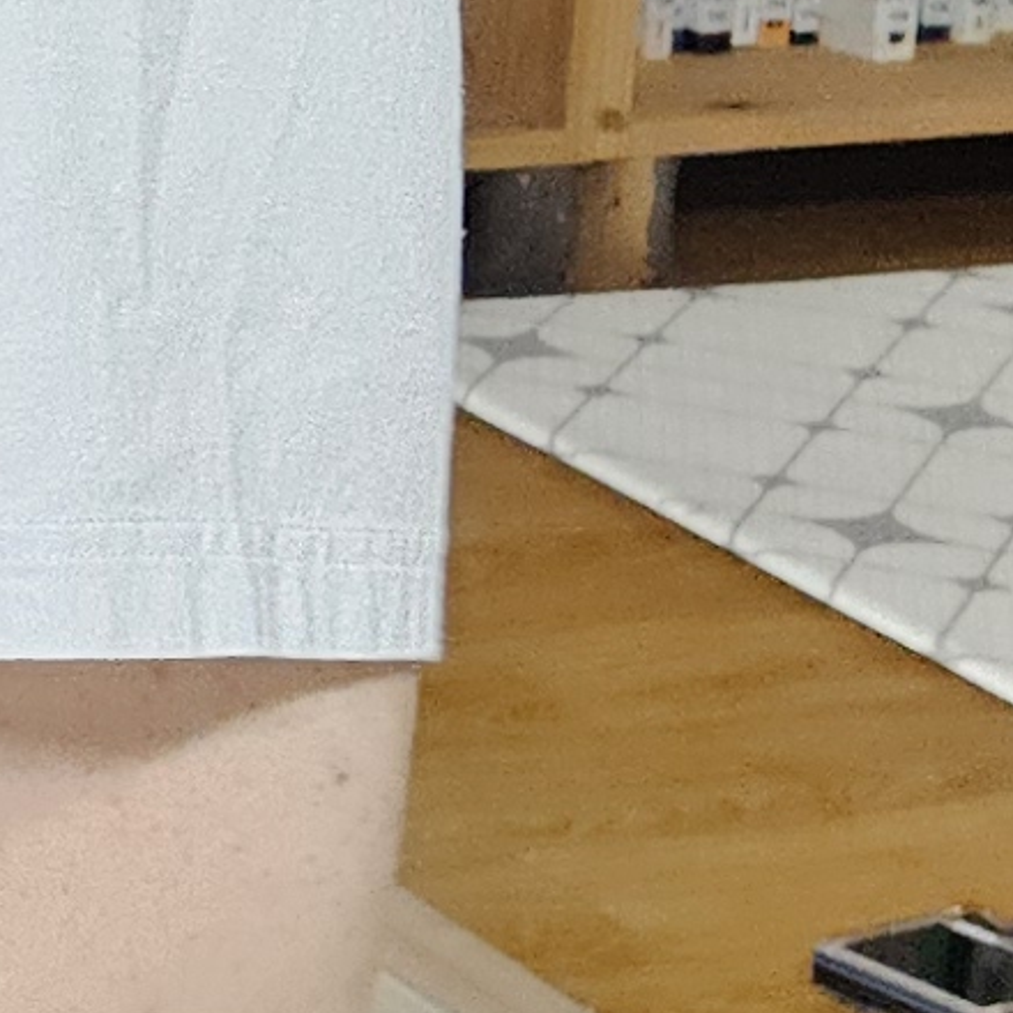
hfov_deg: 8.2
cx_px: -1895
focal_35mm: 185
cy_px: -157
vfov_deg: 9.3
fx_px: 6125
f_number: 1.8
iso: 640
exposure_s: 1/60
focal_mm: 5.4
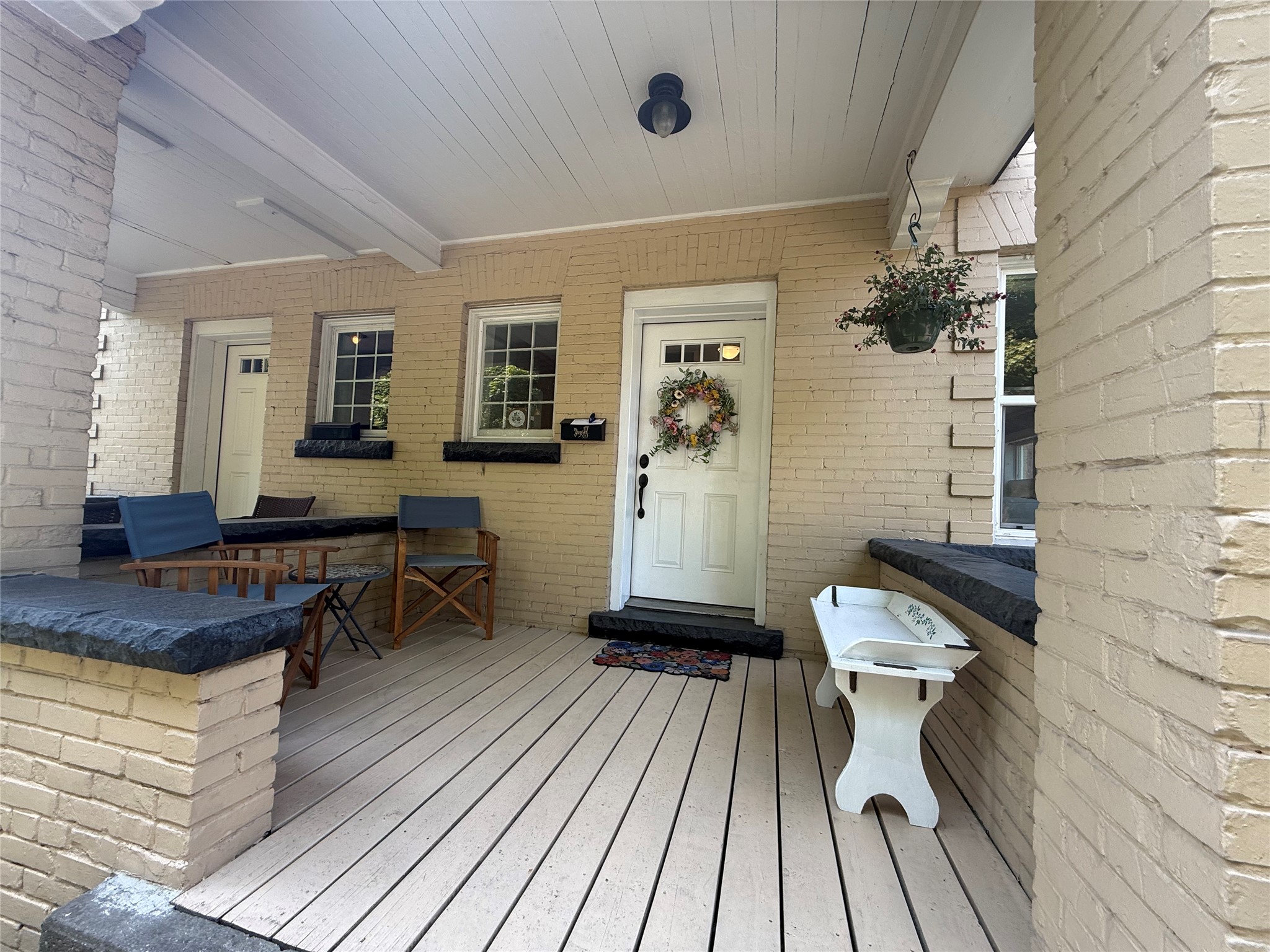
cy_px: 476
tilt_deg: +2.5
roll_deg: -3.0
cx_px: 635
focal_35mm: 14
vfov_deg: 85.7
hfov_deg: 102.1
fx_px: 514
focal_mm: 2.22
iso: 50
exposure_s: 1/119
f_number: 2.2
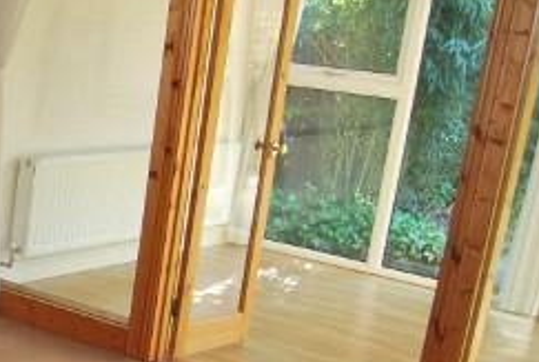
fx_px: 1065
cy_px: 344
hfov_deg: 24.7
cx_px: -160
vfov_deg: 18.8
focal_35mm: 71
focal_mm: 18
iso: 200
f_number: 3.5
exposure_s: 1/60
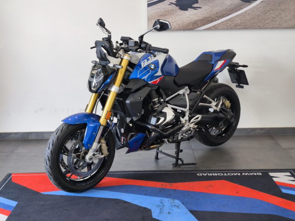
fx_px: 392
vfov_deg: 31.5
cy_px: 110
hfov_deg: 41.2
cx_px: 148
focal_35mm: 46
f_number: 1.6
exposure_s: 1/100
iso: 64
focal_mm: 6.57
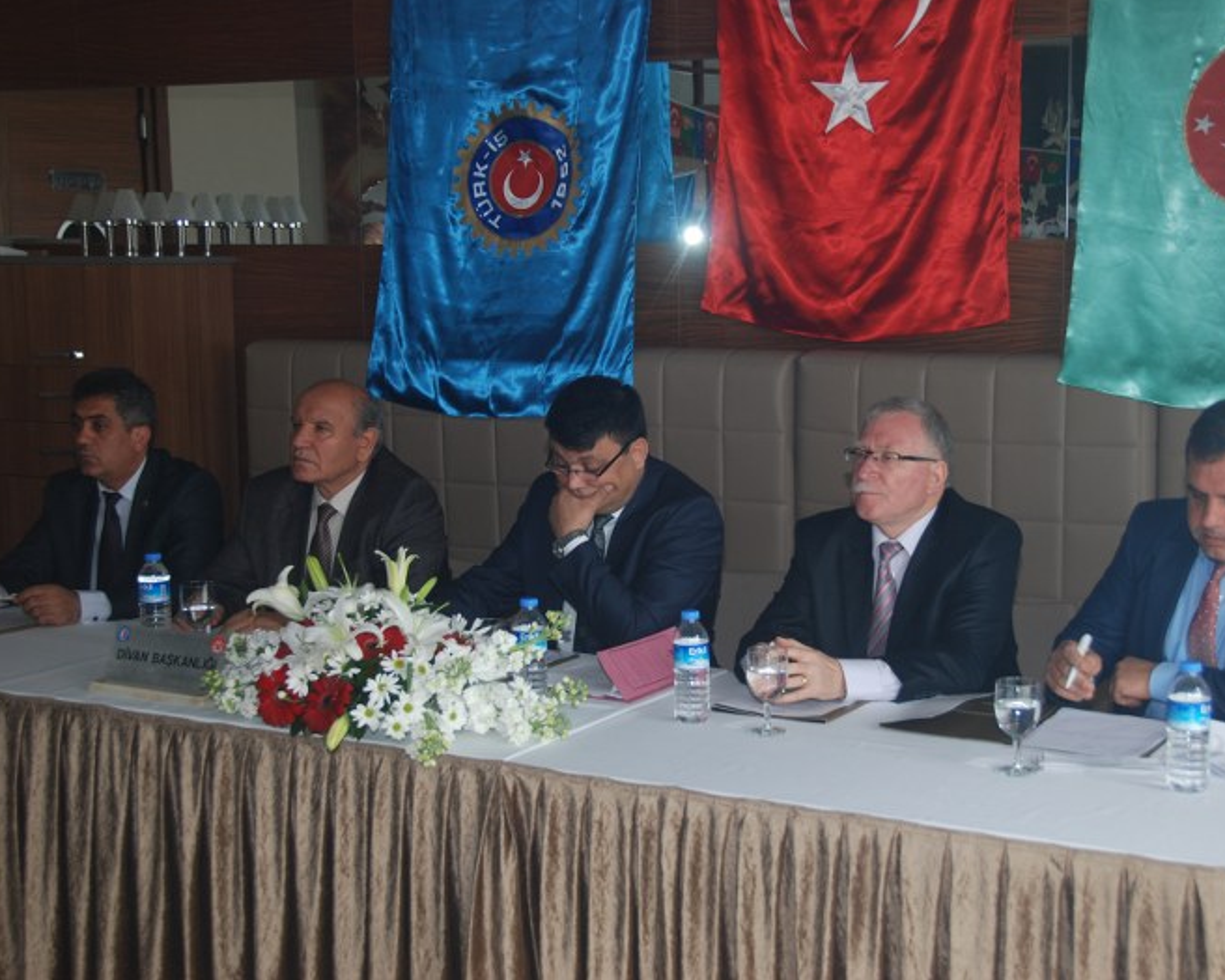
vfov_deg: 27.6
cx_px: 682
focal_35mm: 55
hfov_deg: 34.1
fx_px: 1994
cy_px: 483
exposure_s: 1/60
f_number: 4.2
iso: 200
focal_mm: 32
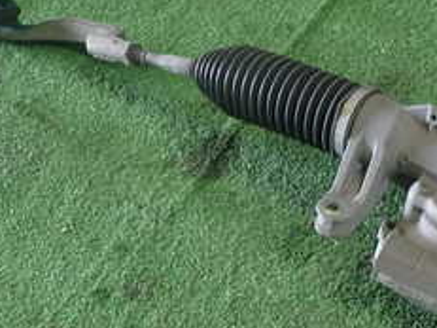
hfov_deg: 28.5
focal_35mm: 65
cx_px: 403
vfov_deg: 21.9
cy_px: 315
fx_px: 820
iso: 200
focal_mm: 4.5
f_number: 2
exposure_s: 1/30
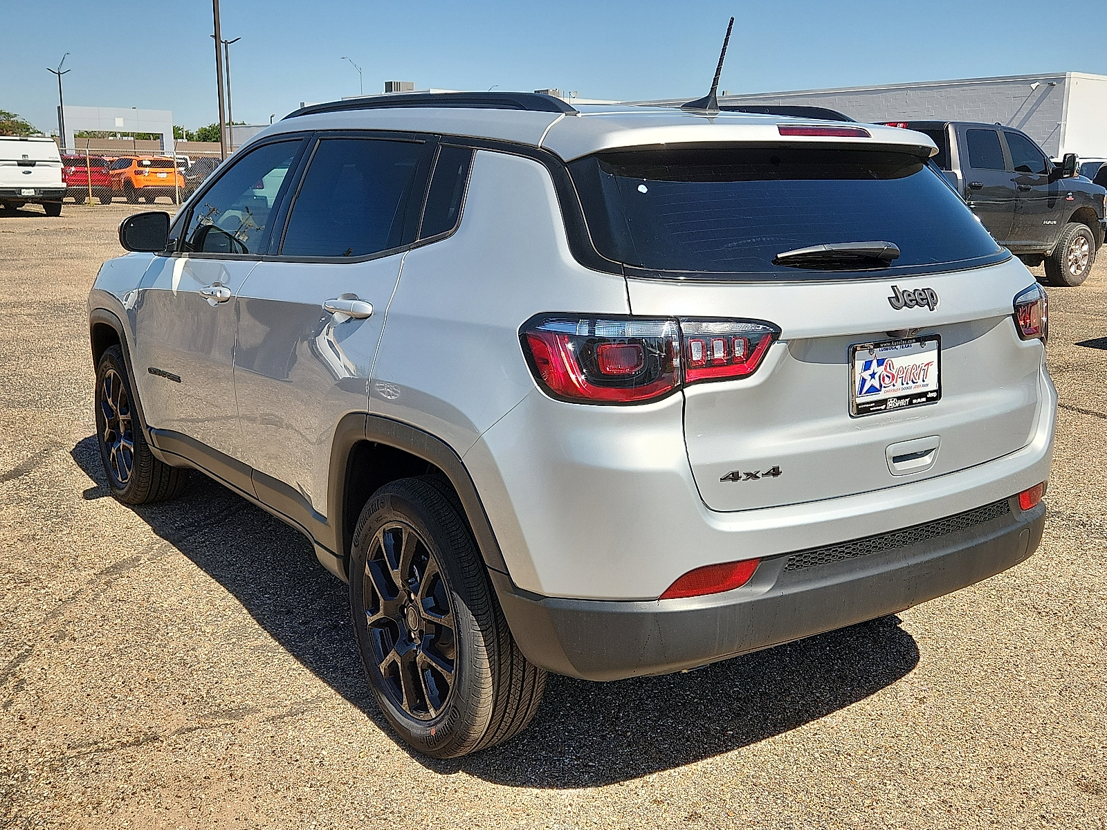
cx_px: 554
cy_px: 415
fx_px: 736
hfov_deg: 73.9
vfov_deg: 58.9
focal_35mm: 23
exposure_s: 1/1250
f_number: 1.8
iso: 50
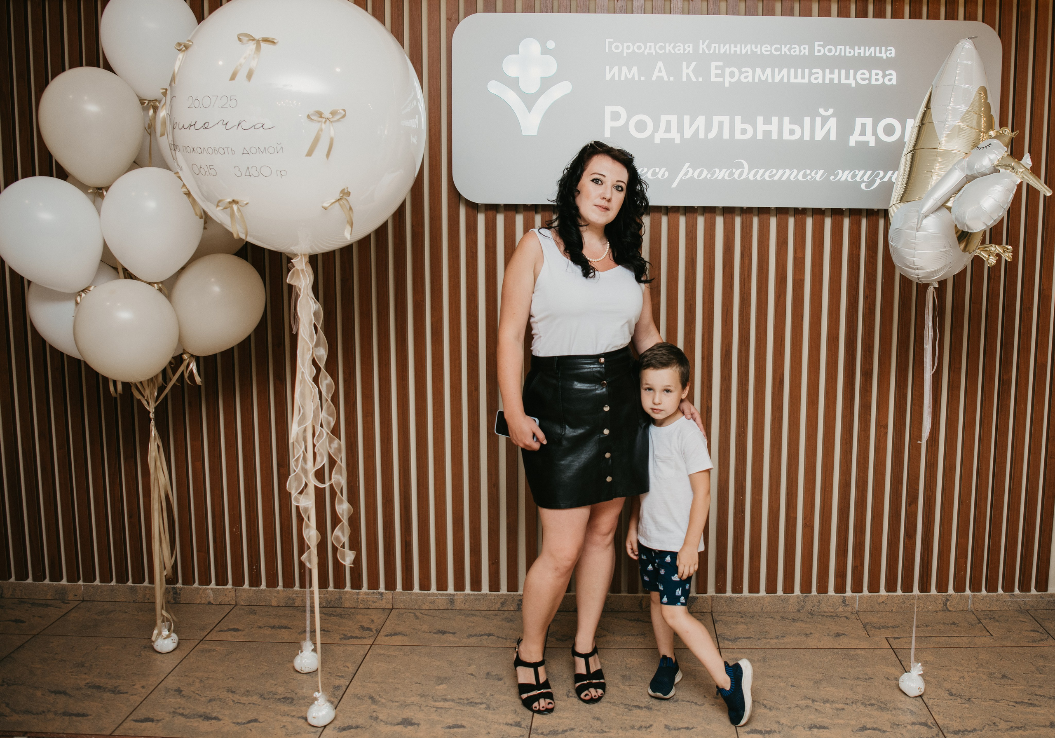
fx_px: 898
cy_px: 329
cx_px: 621
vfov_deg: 44.6
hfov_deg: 60.5
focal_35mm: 30
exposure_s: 1/160
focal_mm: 24
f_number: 3.5
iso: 160
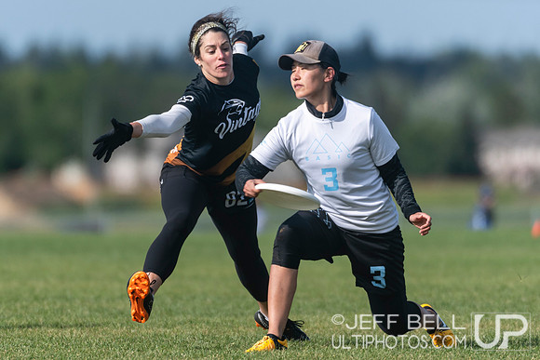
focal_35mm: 805
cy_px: 150
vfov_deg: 1.7
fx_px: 12077
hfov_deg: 2.6
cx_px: 220
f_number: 4
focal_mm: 400
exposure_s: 1/1250
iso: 100
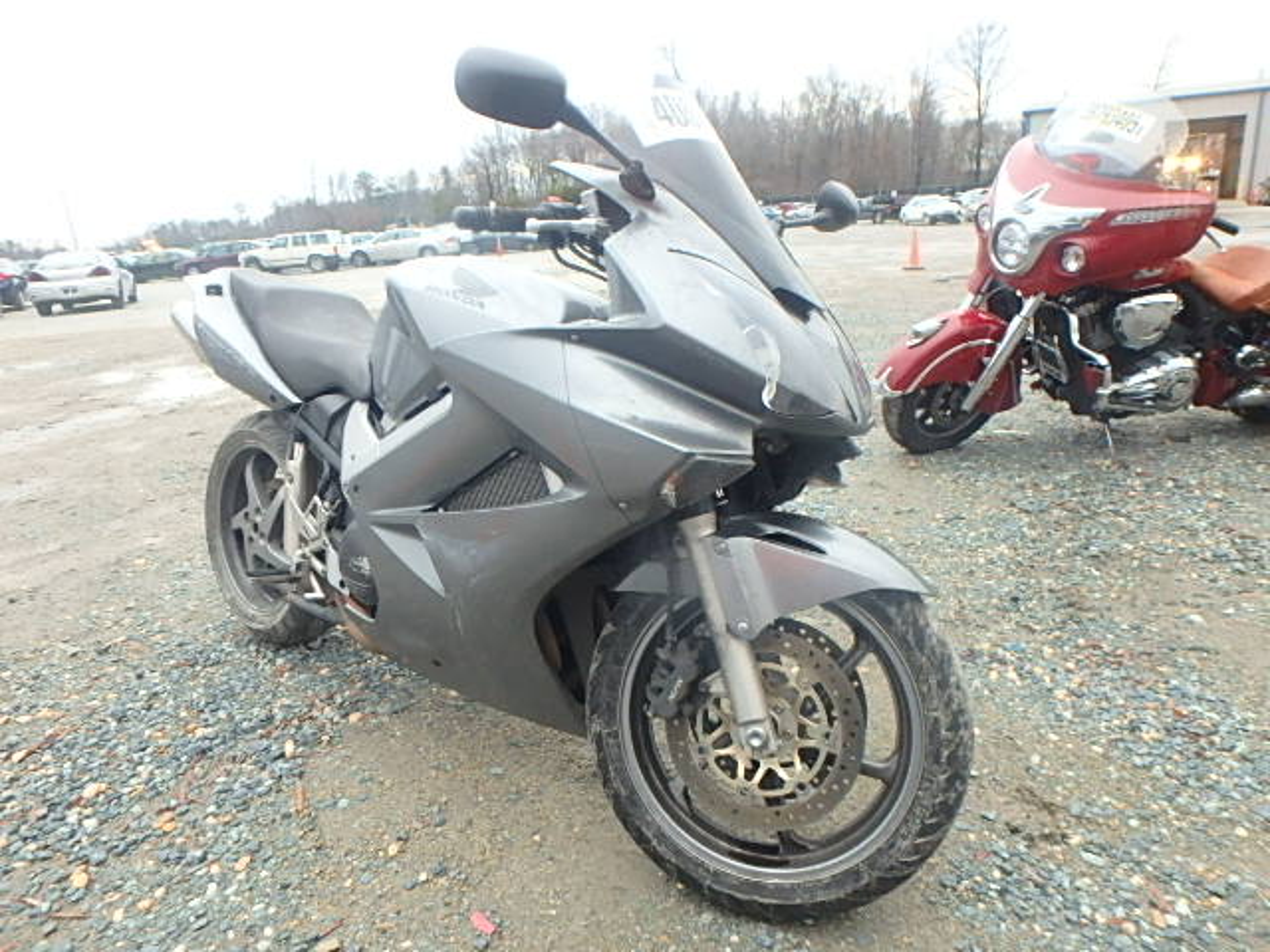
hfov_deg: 79.0
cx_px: 635
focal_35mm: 21
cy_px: 476
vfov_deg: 63.4
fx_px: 770
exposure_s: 1/30
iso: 500
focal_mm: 3.7
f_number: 3.5
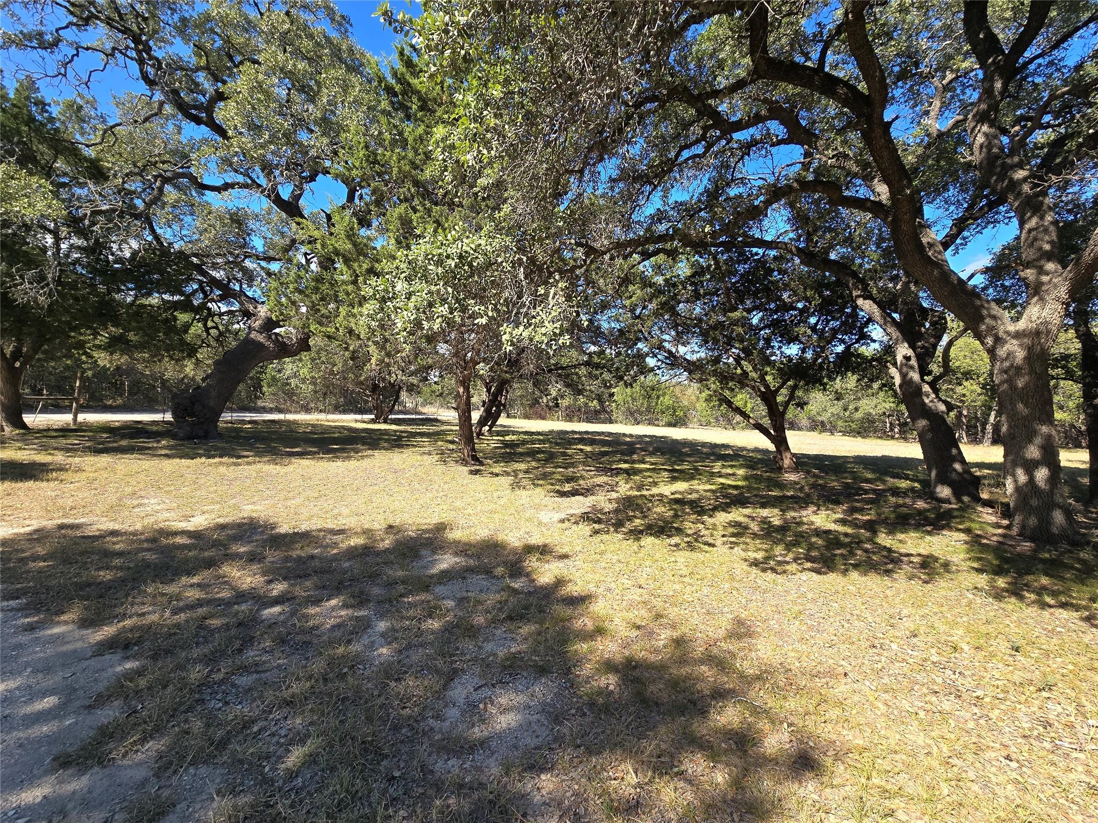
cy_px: 412
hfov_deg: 106.2
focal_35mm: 13
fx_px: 412
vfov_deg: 89.9
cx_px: 549
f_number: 2.2
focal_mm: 2.2
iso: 50
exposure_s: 1/763
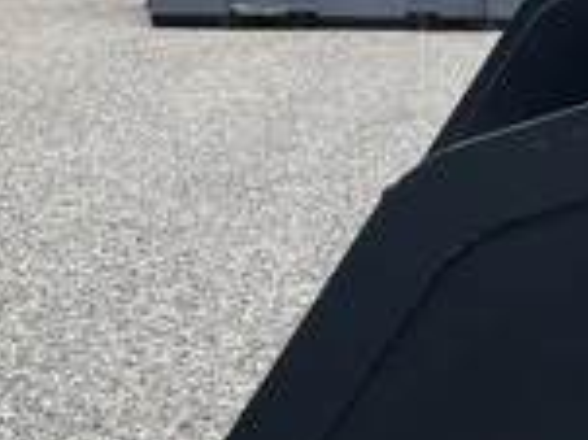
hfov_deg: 23.9
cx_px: 635
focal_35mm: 77
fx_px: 1307
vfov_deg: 19.0
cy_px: 331
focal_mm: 3
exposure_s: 1/842
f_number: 1.8
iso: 25
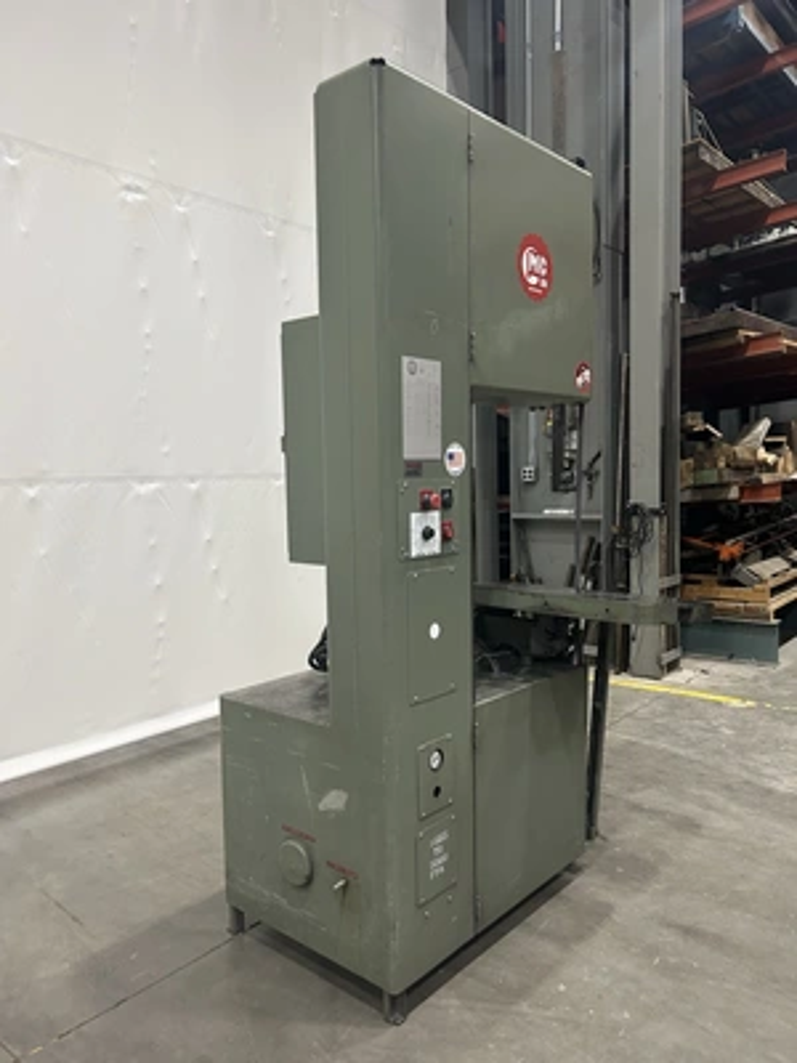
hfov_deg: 53.1
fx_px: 798
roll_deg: +1.0
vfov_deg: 67.3
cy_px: 532
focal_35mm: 26
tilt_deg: -3.8
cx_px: 398
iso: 200
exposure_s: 1/60
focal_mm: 5.7
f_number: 1.5
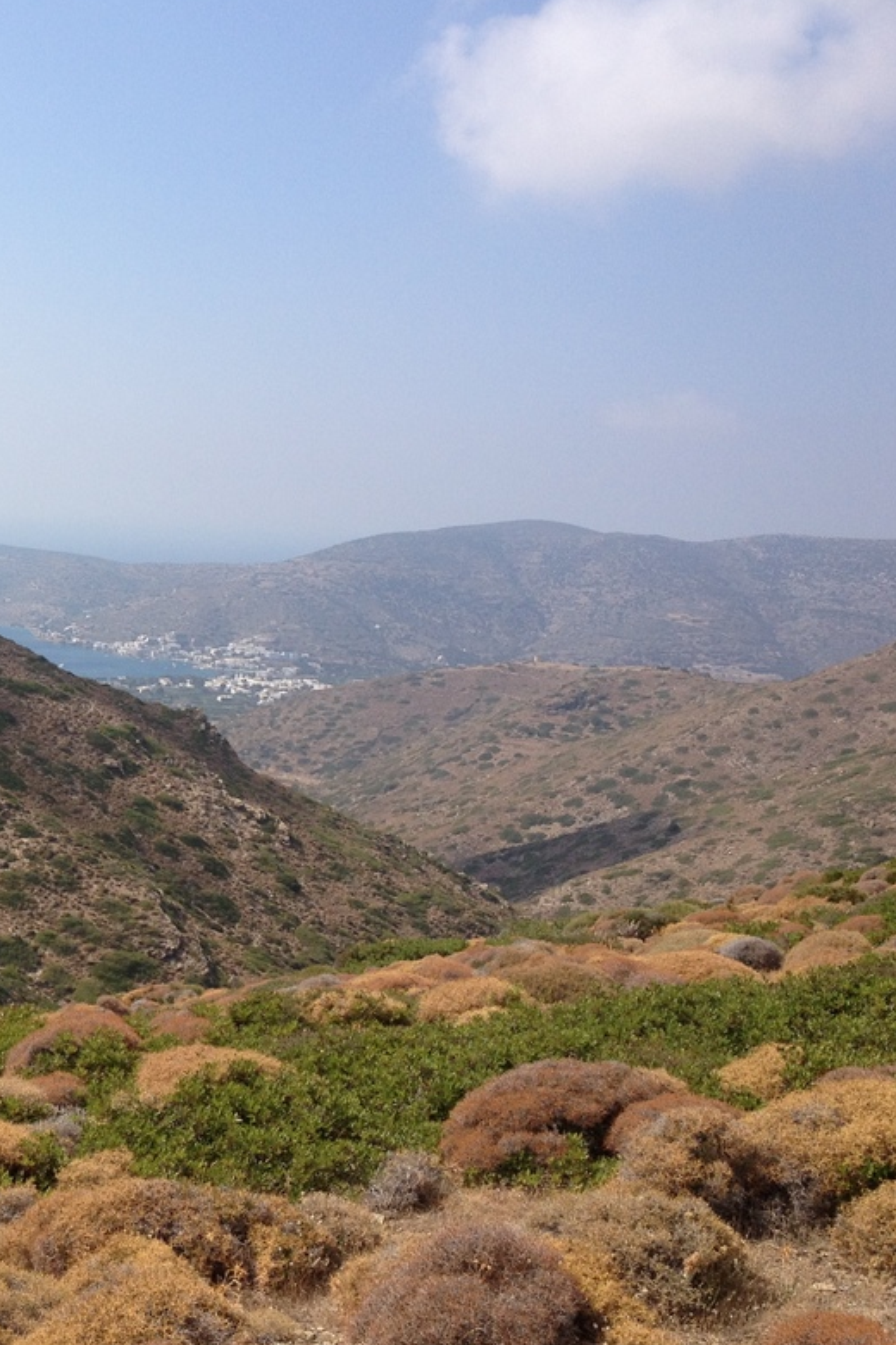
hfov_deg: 22.8
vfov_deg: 35.6
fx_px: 2091
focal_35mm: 56
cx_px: -79
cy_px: 629
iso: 50
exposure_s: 1/1842
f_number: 2.4
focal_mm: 4.28
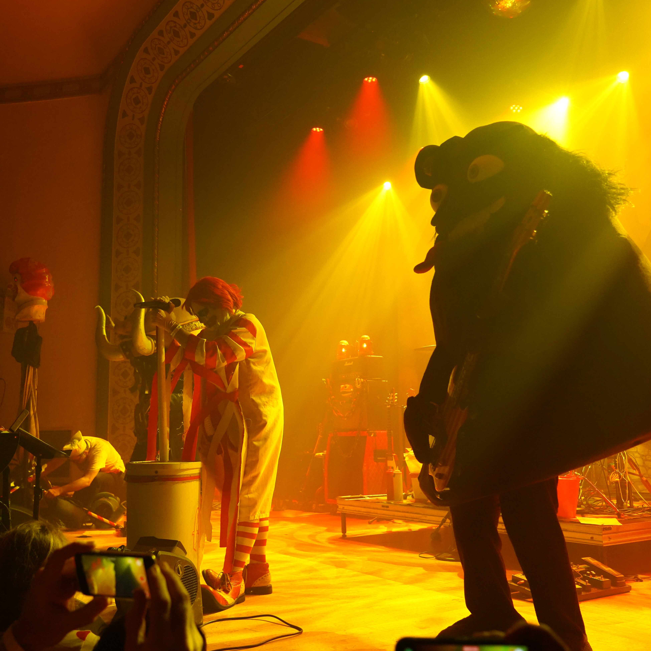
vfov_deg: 48.4
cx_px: 252
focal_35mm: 34
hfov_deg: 48.1
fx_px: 723
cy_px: 319
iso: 6400
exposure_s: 1/160
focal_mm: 26
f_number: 4
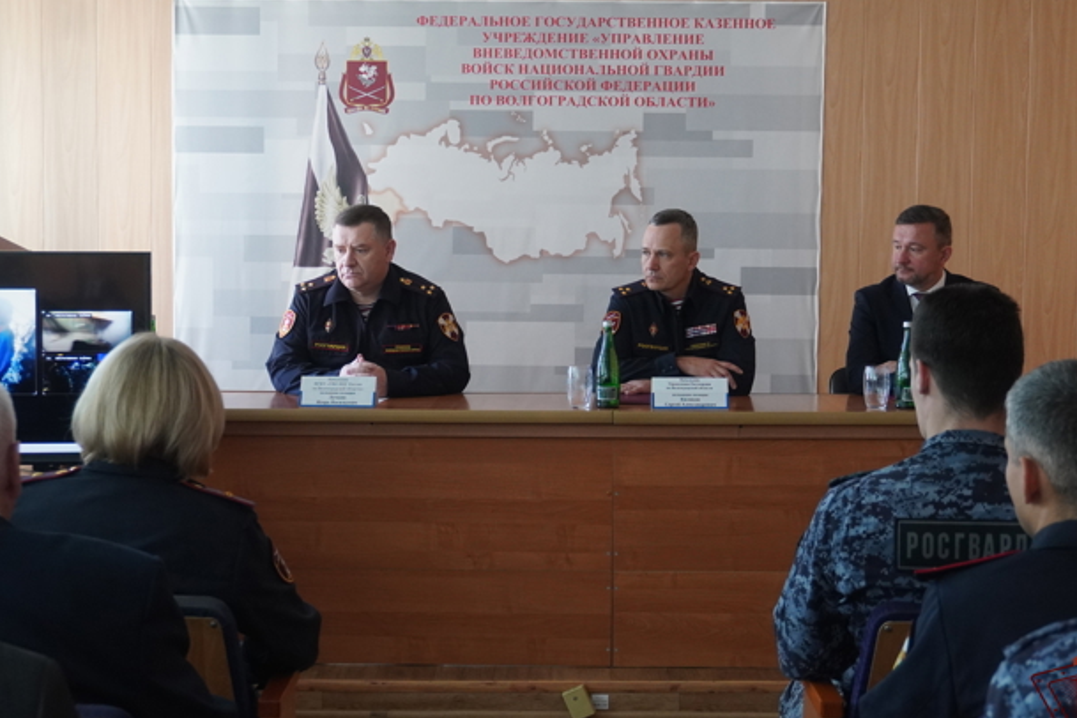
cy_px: 387
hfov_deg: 31.1
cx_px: 518
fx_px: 1933
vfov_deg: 21.0
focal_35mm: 65
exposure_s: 1/60
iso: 1250
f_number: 5.6
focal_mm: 35
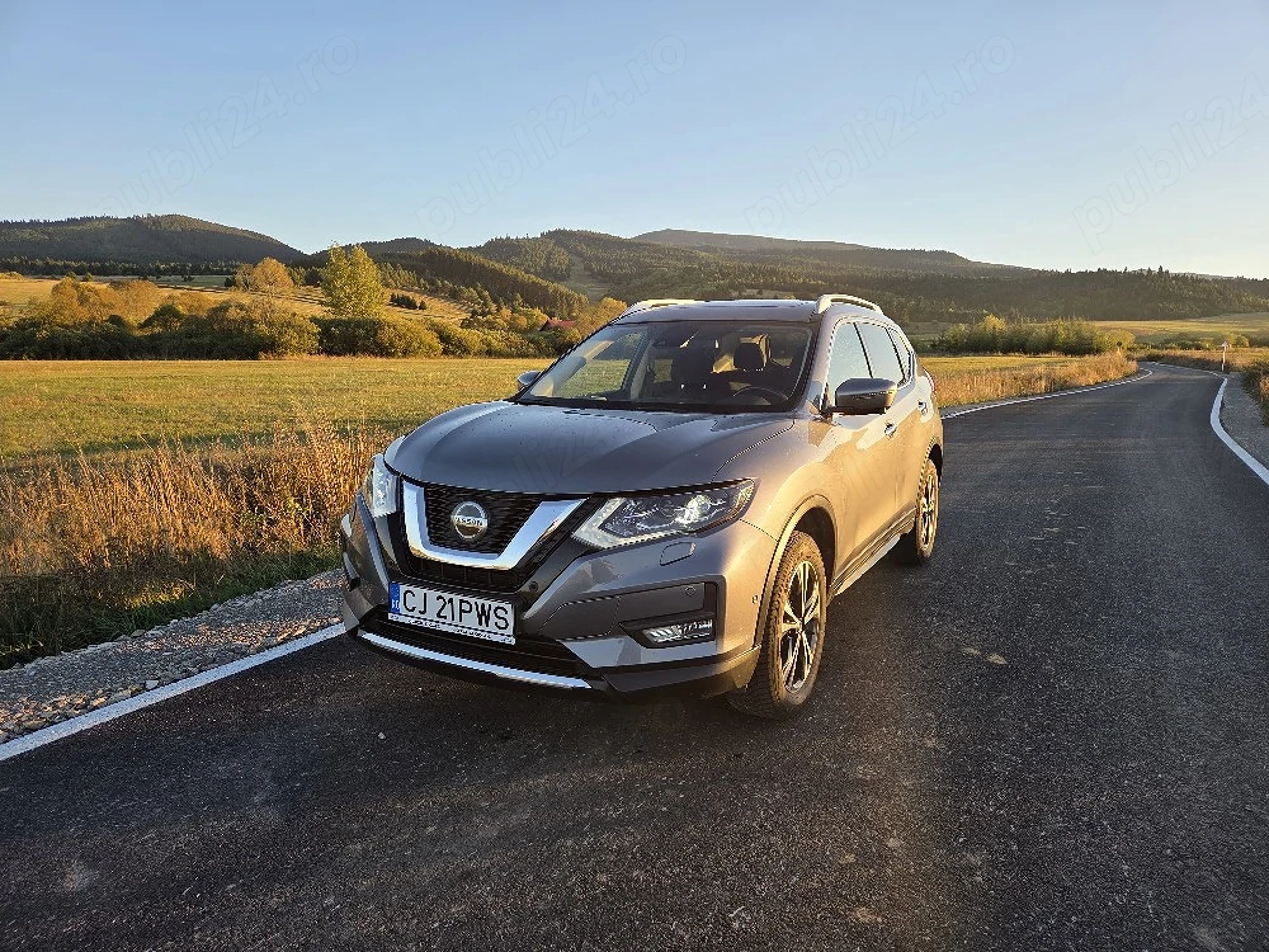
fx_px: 843
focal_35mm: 23
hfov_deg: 73.9
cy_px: 476
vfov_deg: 58.9
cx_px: 634
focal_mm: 5.4
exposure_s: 1/625
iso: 50
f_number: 1.8
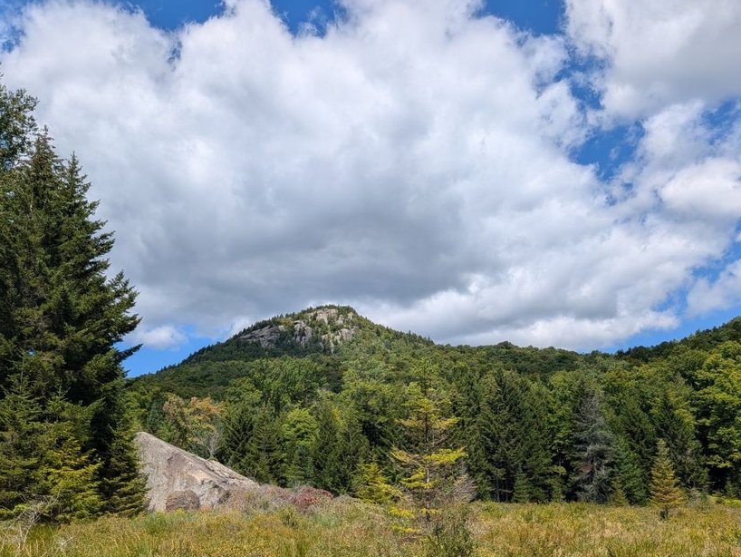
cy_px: 353
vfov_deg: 43.8
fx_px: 685
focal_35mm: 32
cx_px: 374
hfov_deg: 56.8
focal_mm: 4.53
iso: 32
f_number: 1.7
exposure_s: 1/2193
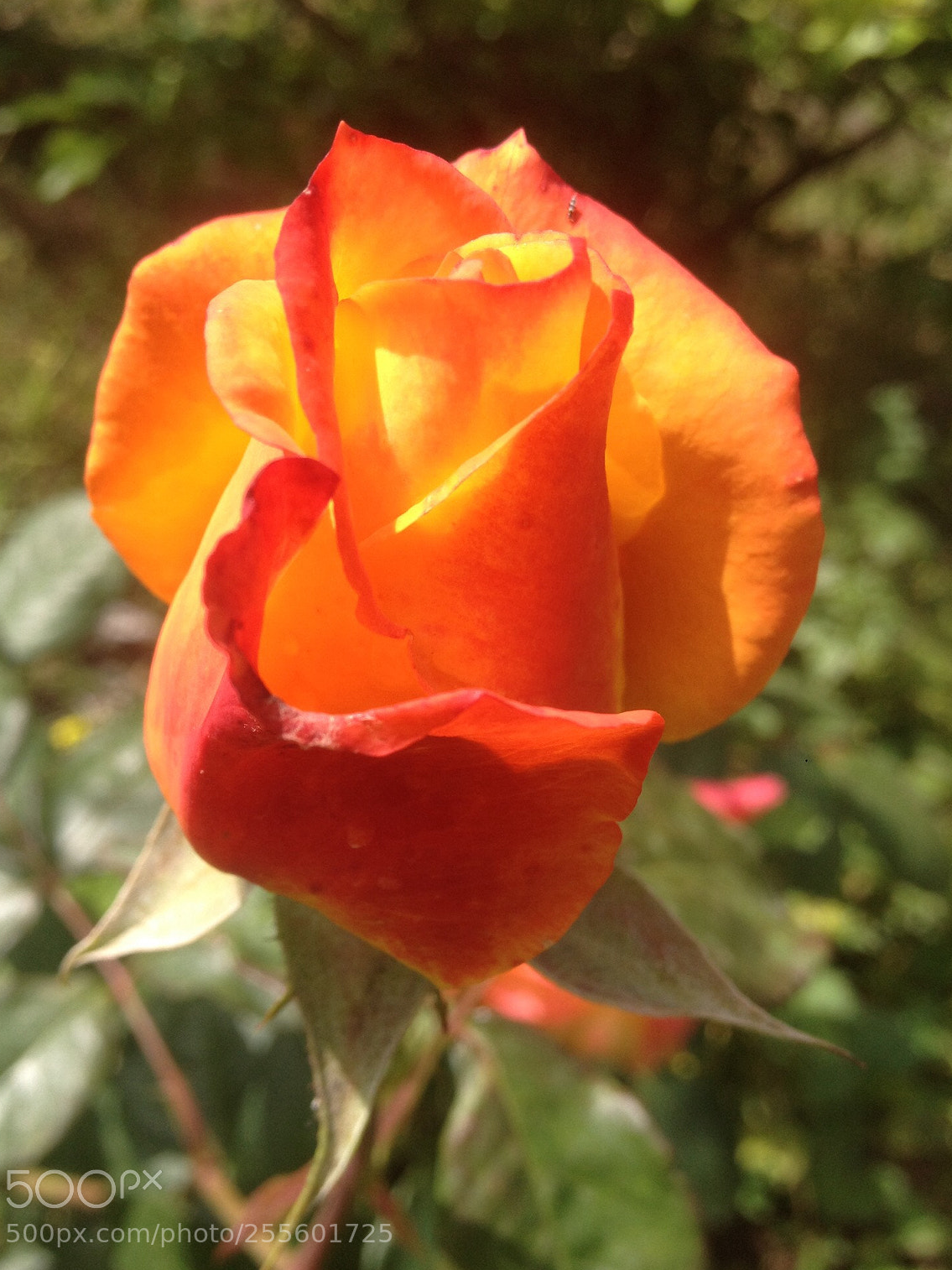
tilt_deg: -30.4
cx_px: 457
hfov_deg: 38.6
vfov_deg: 50.1
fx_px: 1357
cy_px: 628
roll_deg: -13.0
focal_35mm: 37
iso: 50
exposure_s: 1/746
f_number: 2.4
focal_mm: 4.28
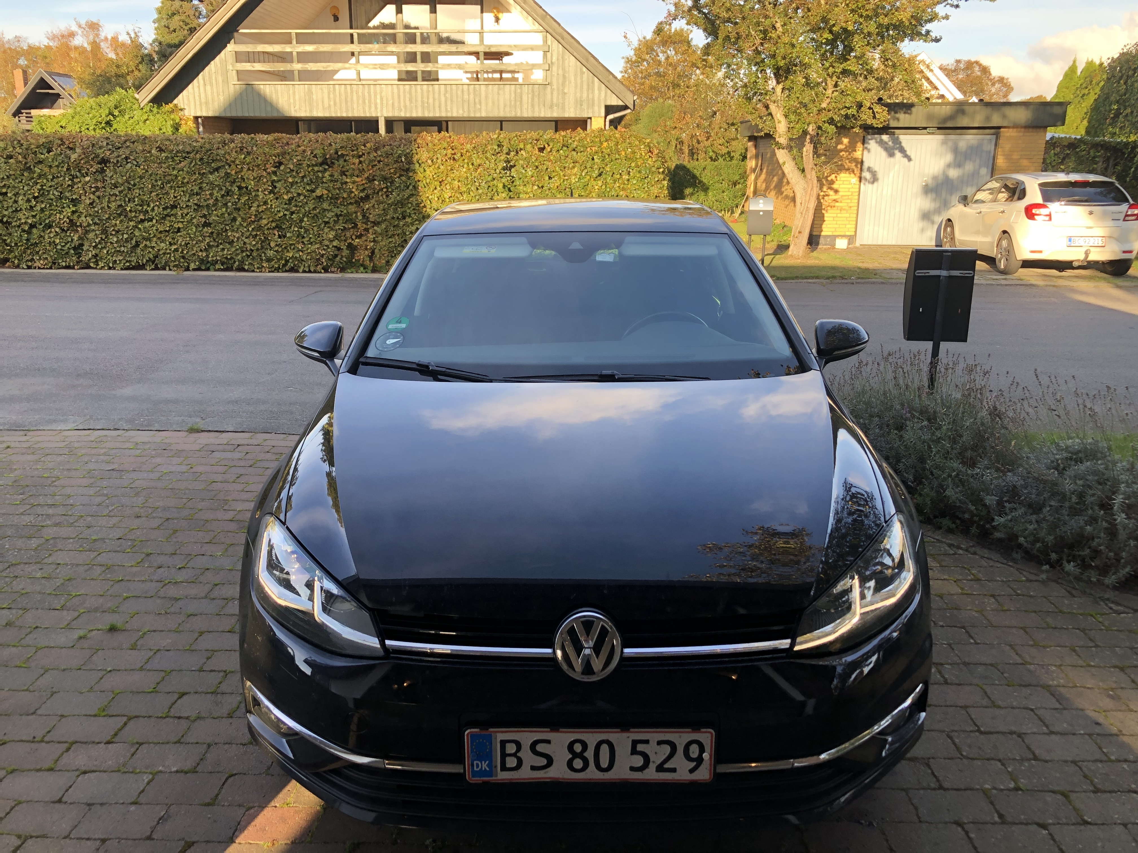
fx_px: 920
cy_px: 426
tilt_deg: -16.1
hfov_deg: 63.4
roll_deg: +0.2
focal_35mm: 28
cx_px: 569
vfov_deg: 49.7
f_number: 1.8
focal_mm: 3.99
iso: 40
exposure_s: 1/381
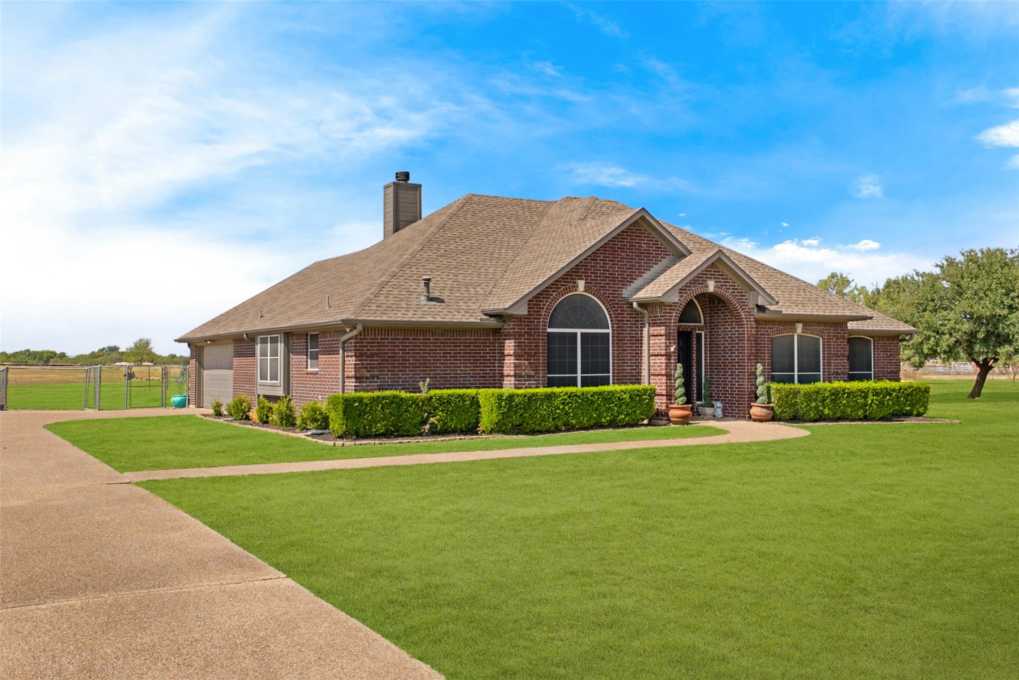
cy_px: 340
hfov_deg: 53.1
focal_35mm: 36
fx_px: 1019
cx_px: 510
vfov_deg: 36.9
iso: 80
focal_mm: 24
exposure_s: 1/160
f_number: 10
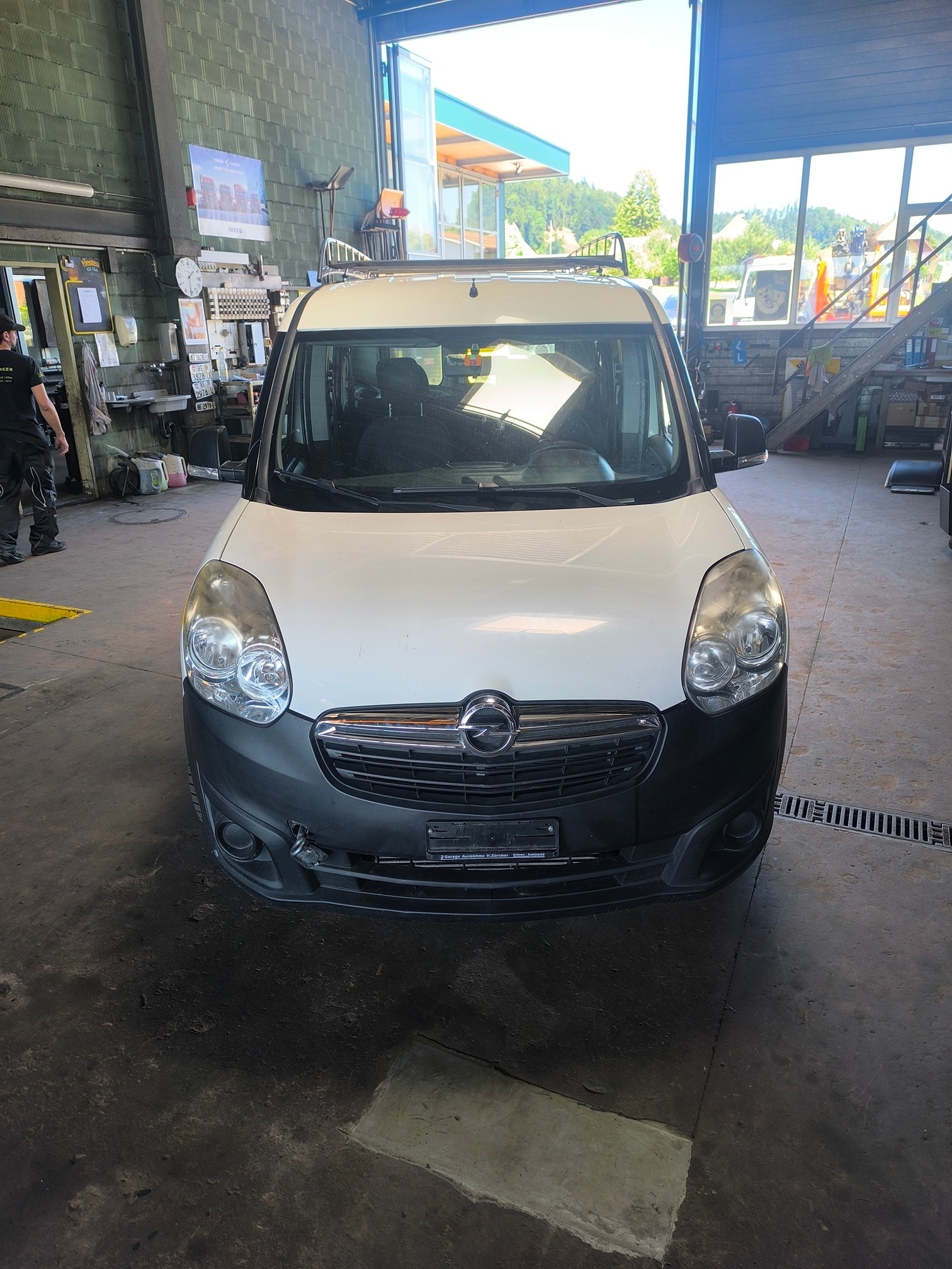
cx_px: 476
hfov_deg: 58.9
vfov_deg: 73.9
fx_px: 843
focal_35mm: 23
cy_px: 634
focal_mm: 6.14
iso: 125
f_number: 1.65
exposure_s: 1/100
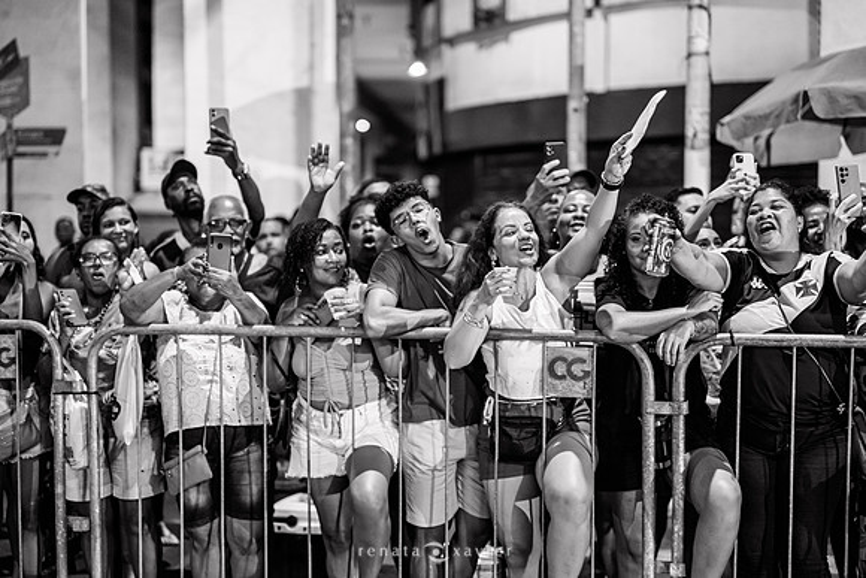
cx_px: 433
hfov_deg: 39.6
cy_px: 289
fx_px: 1203
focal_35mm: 50
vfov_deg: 27.0
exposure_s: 1/320
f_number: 1.2
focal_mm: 50
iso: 2000
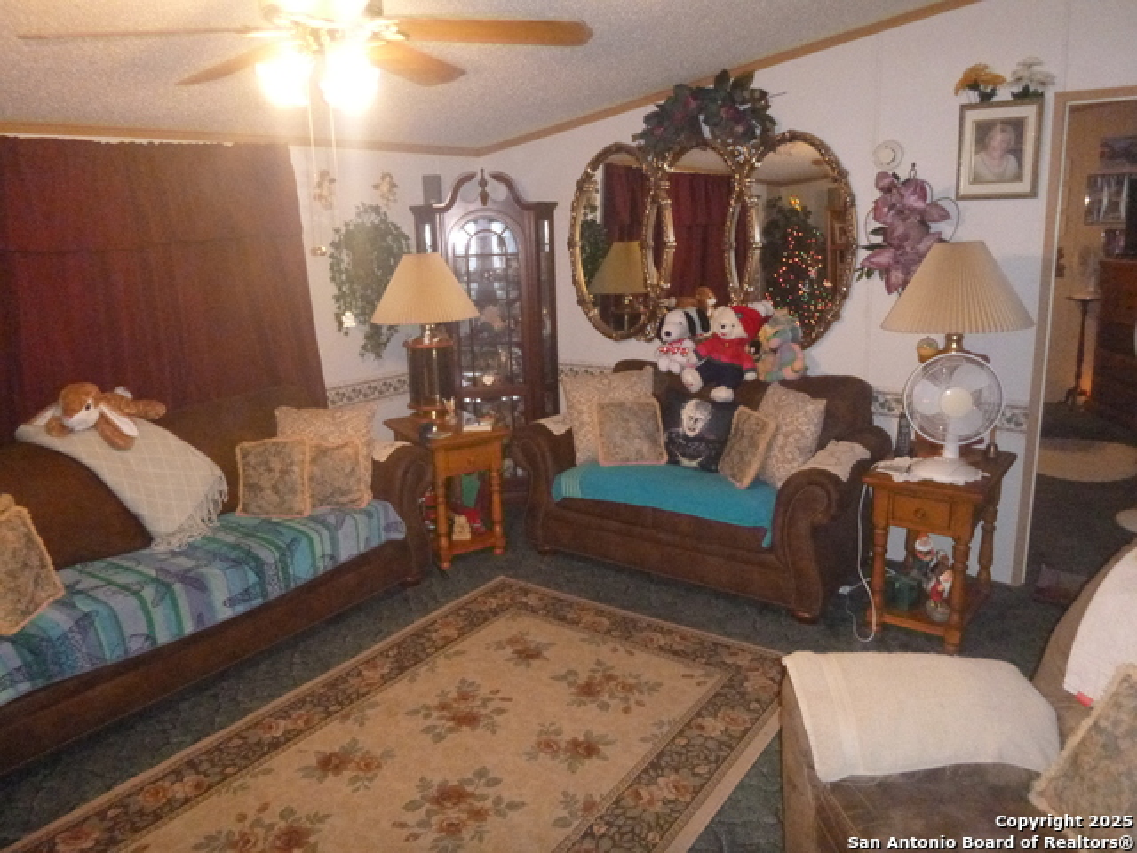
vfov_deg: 54.9
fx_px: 821
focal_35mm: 25
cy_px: 426
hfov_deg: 69.4
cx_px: 568
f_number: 3.9
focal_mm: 4.5
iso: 800
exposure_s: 1/60
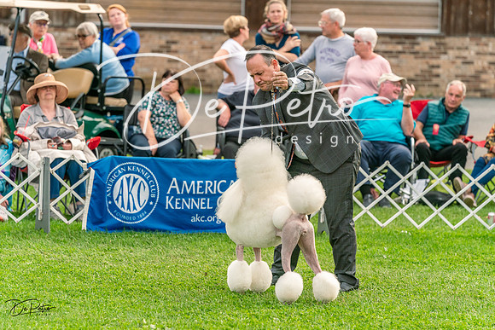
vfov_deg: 6.9
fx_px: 2751
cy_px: 165
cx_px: 248
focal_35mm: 200
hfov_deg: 10.3
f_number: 4.5
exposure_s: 1/1000
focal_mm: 200
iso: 1600
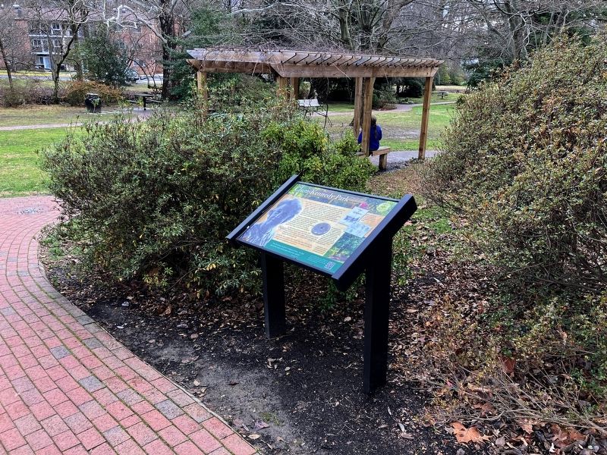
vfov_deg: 49.7
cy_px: 228
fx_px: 491
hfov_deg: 63.4
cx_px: 304
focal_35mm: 28
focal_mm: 3.99
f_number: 1.8
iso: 32
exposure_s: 1/121
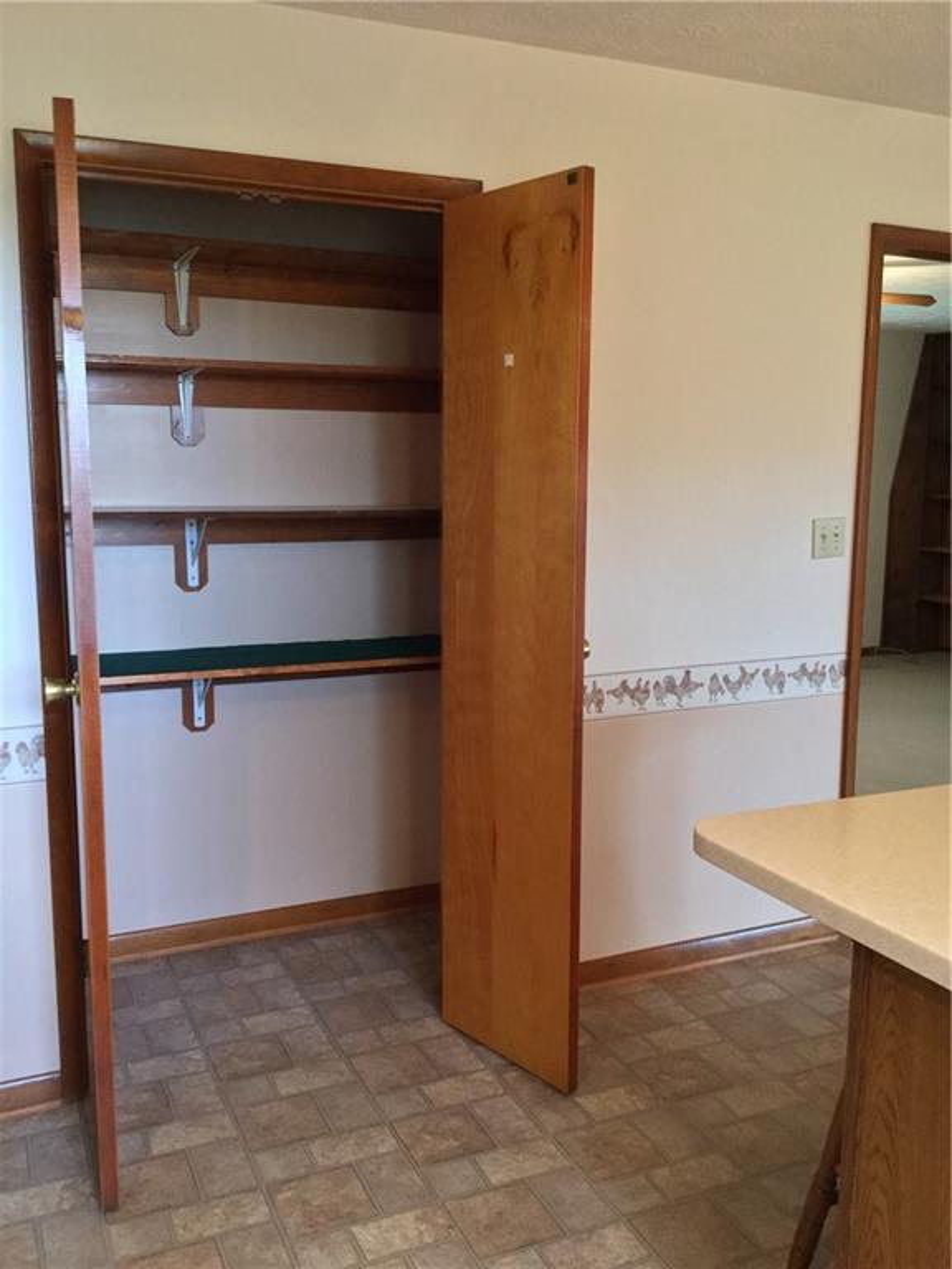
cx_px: 476
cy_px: 634
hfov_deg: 45.4
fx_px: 1137
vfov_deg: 58.4
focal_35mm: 31
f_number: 2.4
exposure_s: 1/24
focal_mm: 3.3
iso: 200
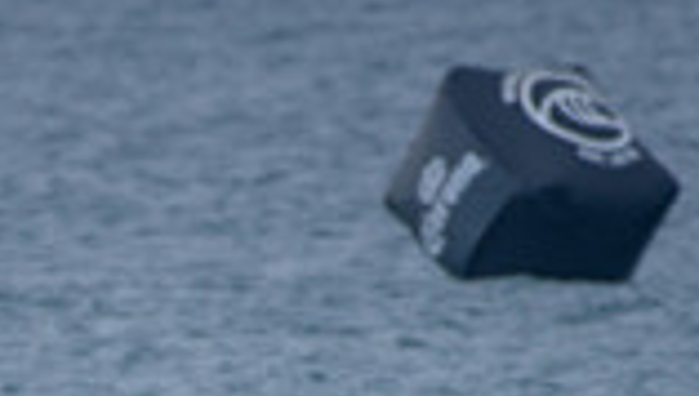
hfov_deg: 1.1
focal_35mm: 1931
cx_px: 134
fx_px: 35858
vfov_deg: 0.6
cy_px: 674
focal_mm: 500
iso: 140
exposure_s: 1/800
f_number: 5.6
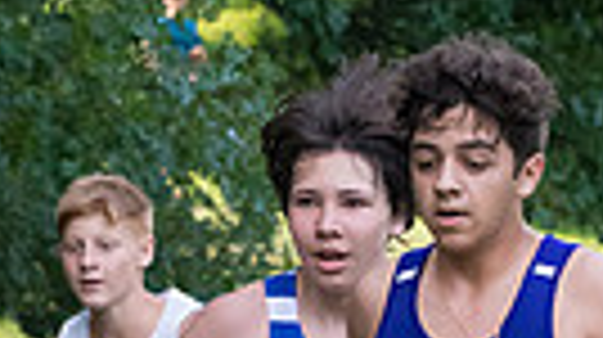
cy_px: 708
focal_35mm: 455
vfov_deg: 2.6
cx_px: 349
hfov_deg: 4.8
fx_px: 7266
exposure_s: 1/1600
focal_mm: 86
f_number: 5
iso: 3200
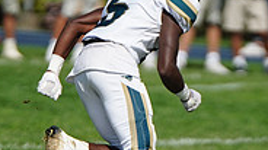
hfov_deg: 2.6
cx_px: 169
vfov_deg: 1.5
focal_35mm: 817
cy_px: 66
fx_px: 5799
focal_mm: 247
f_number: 2.8
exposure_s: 1/8000
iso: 400
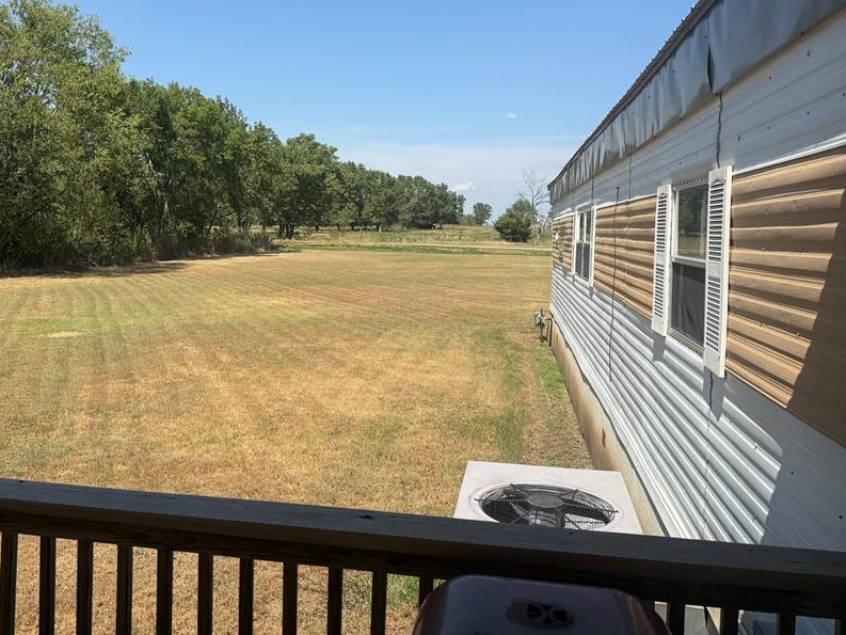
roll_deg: -1.7
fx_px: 758
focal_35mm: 31
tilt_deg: -1.0
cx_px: 347
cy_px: 244
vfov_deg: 45.1
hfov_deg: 58.0
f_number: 1.78
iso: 80
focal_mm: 6.76
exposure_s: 1/4405
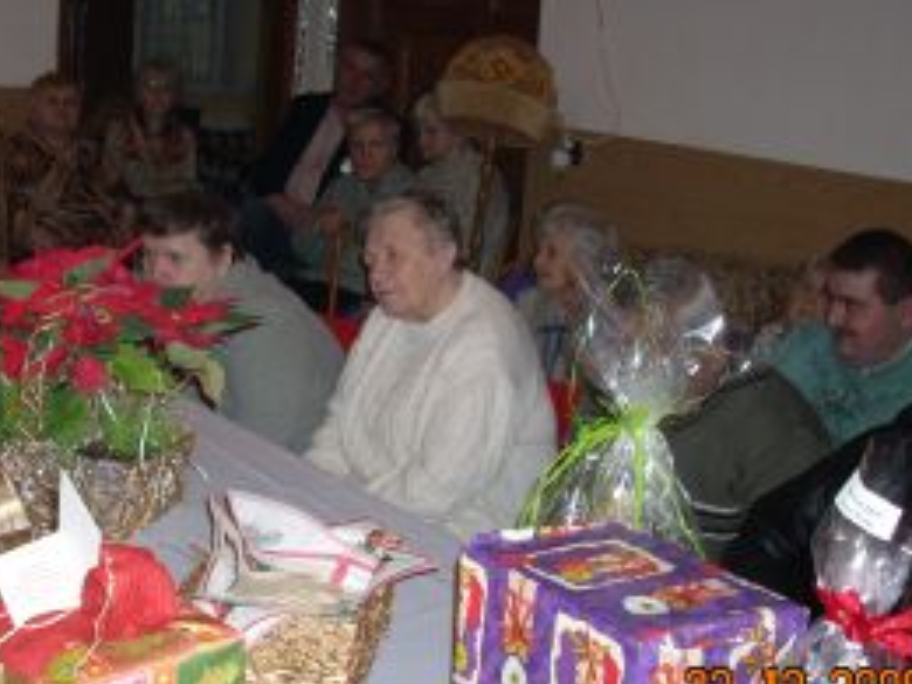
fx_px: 1502
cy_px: 270
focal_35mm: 57
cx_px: 284
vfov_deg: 25.6
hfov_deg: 33.4
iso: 100
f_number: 2.8
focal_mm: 6.2
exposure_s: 1/60
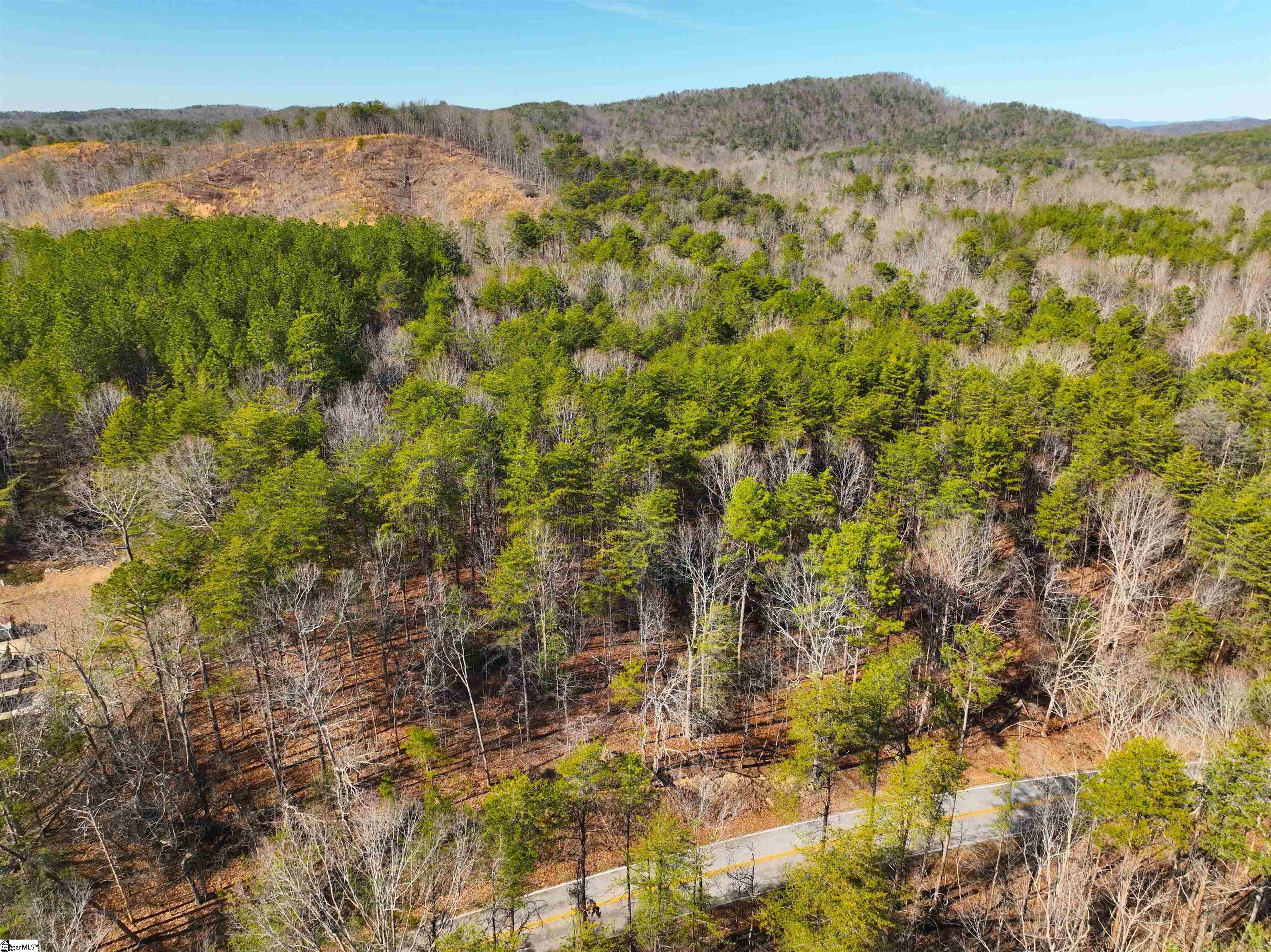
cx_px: 636
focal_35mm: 24
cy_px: 476
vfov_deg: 56.8
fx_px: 881
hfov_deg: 71.6
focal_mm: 12.29
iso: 140
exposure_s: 1/200
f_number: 2.8
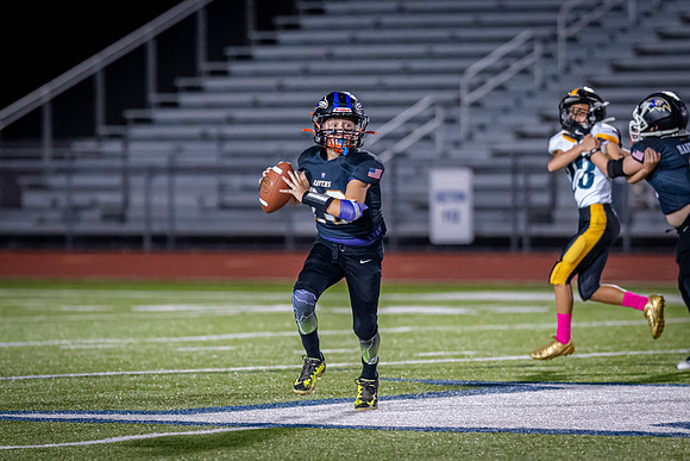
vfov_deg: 4.2
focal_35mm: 328
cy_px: 272
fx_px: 6279
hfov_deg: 6.3
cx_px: 326
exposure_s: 1/1250
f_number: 1.8
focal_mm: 135
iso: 2000
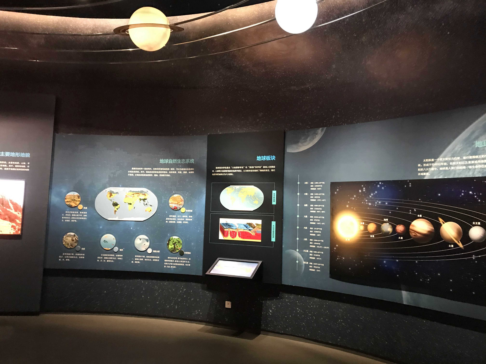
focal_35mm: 28
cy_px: 182
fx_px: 393
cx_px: 243
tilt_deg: +3.9
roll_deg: -2.2
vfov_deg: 49.7
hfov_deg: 63.4
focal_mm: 3.99
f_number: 1.8
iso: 100
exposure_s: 1/5
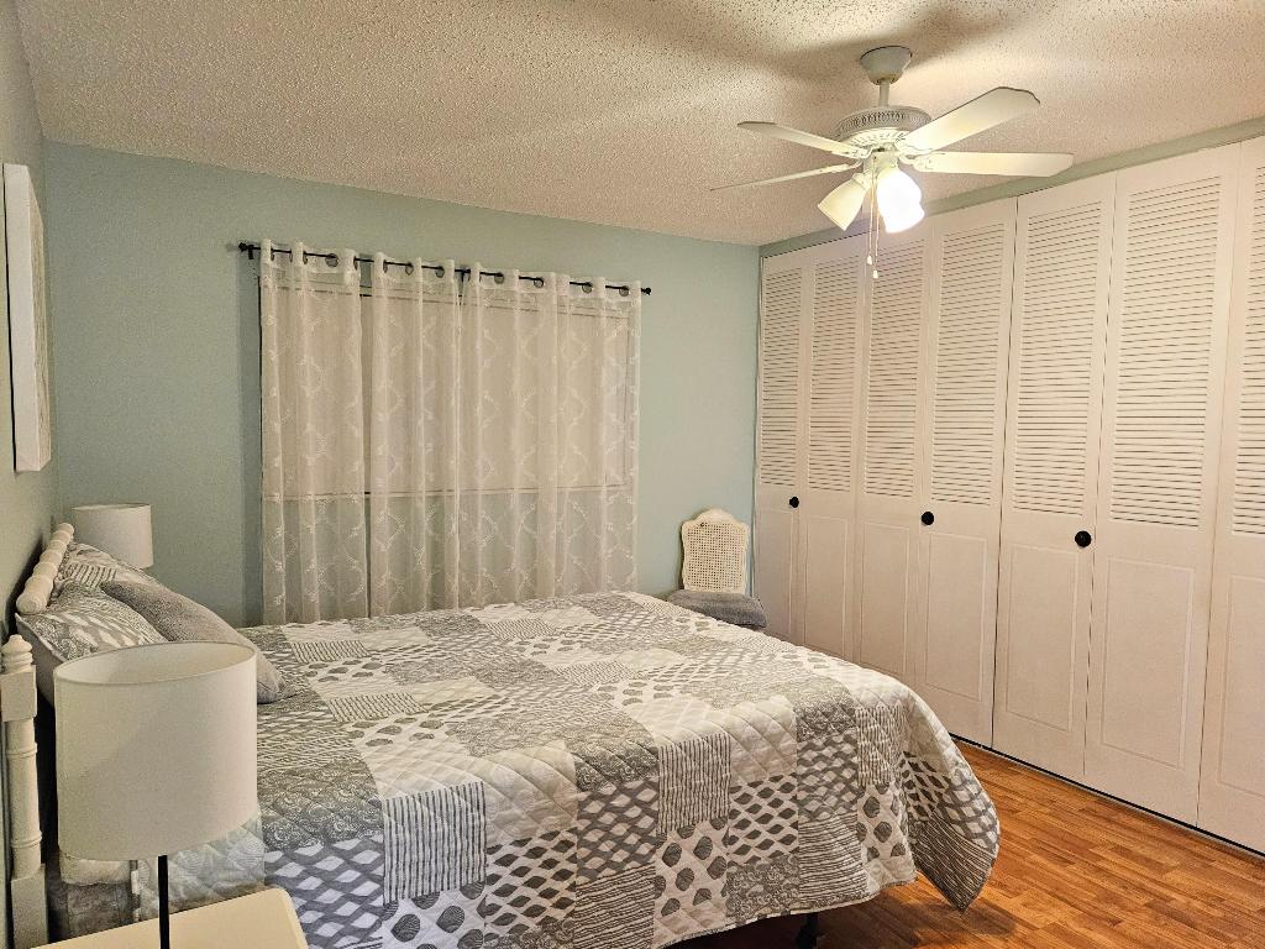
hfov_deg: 73.9
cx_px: 632
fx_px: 841
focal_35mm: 23
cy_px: 474
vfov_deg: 58.9
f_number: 1.8
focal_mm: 5.4
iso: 500
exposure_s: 1/120
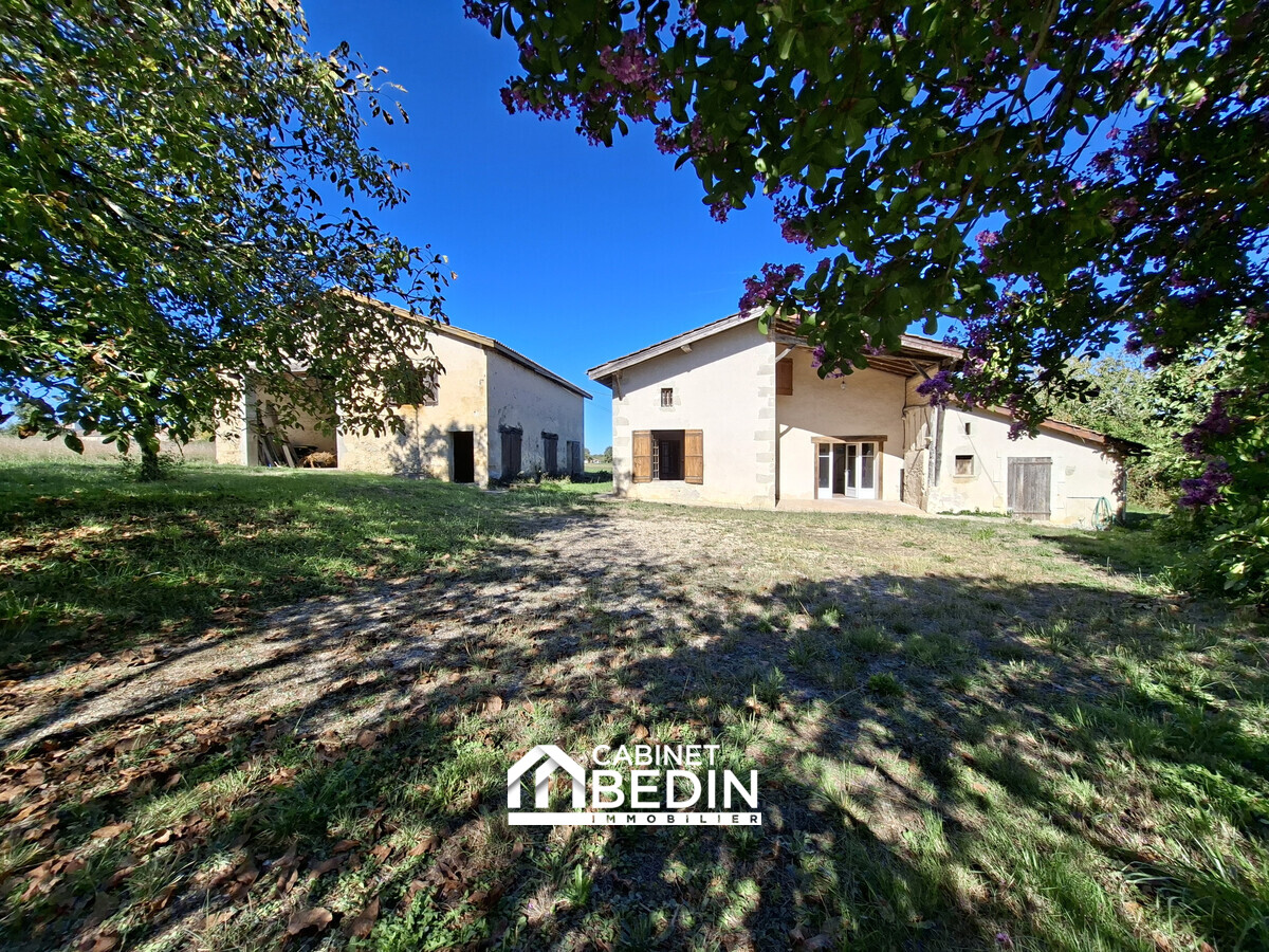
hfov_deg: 106.2
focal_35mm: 13
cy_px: 476
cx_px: 634
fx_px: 477
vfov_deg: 89.9
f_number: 2.2
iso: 40
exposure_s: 1/922
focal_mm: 1.74
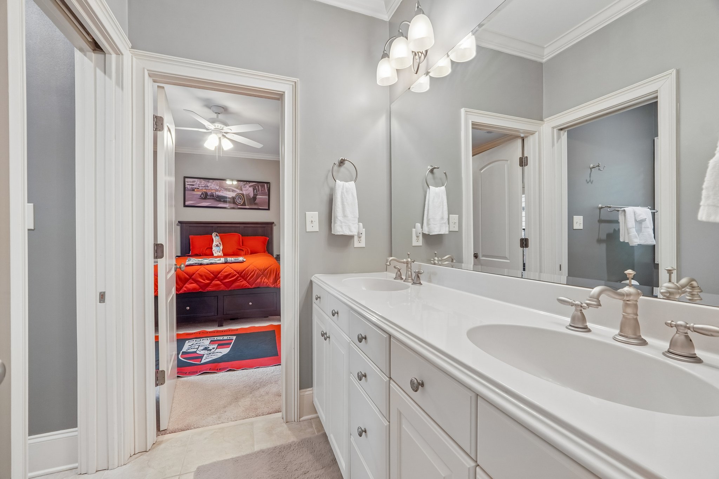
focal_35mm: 15
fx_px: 300
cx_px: 360
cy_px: 240
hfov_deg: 100.4
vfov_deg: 77.3
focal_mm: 10
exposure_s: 1/6
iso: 400
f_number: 8
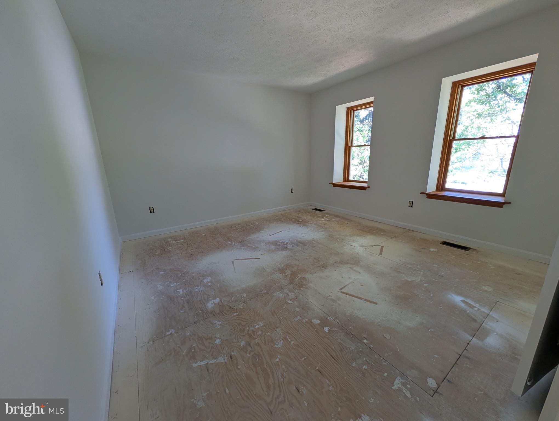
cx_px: 280
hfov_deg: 110.5
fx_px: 194
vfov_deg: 94.6
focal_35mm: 12
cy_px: 210
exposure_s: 1/108
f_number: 1.7
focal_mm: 2.02
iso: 184
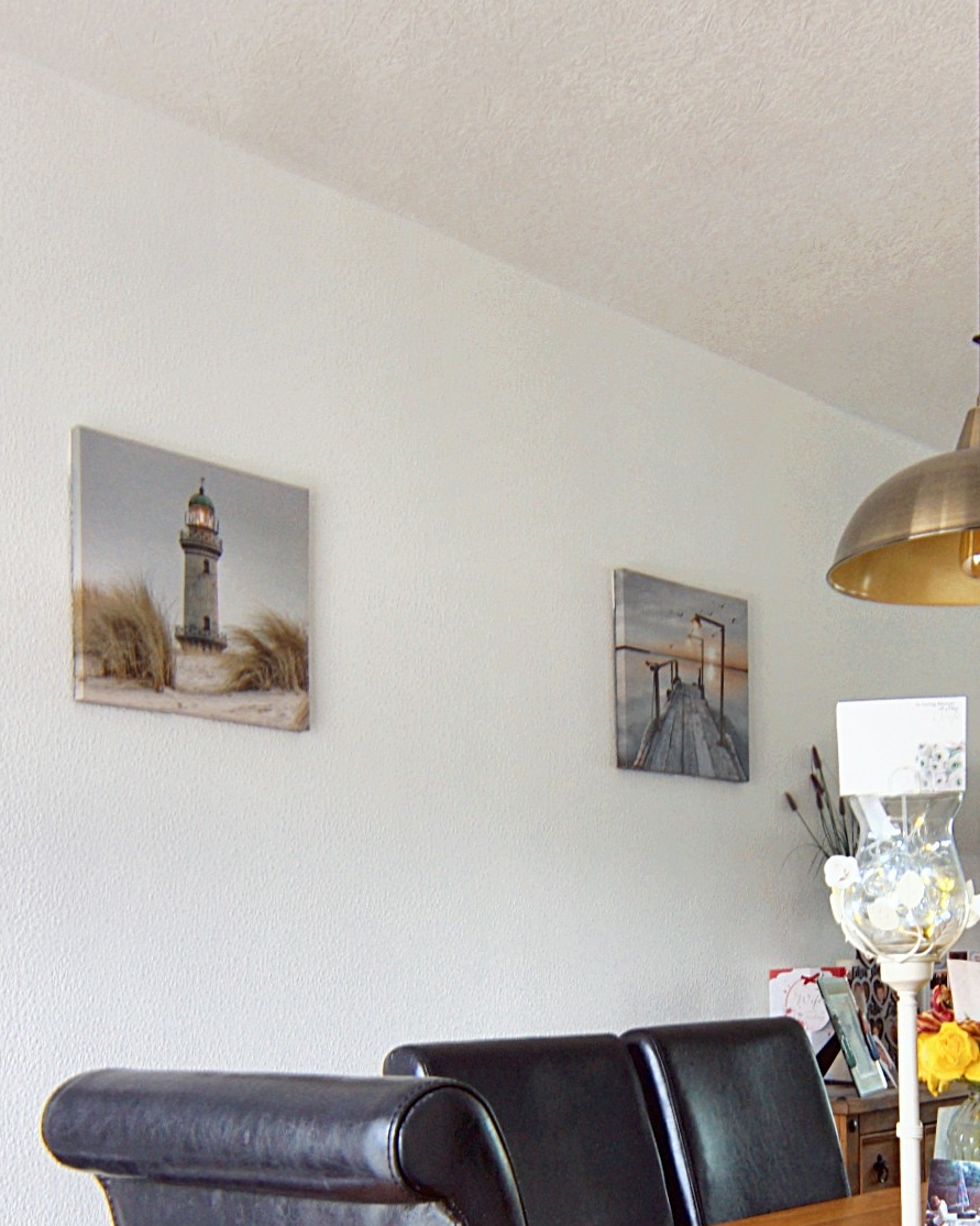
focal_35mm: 42
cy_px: 976
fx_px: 1533
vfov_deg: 41.7
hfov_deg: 34.8
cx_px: 711
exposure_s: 1/10
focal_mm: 11
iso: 100
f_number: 10
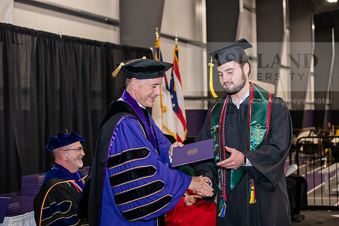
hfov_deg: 28.8
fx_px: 659
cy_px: 113
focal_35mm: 70
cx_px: 170
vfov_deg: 19.5
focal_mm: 70
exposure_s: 1/200
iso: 2500
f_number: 5
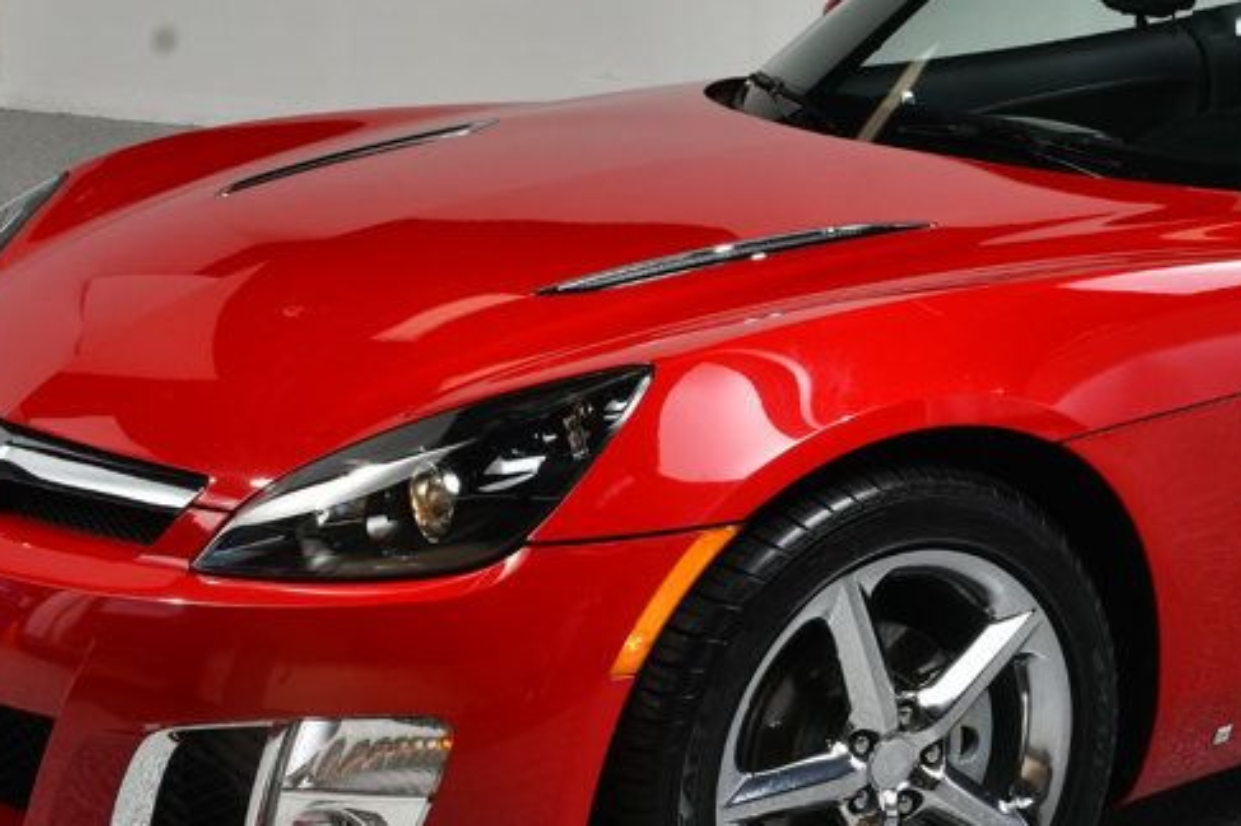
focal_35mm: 82
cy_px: 436
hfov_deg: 24.2
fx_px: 2825
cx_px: 1070
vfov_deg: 16.6
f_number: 13
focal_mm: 26
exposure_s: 1/160
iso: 100
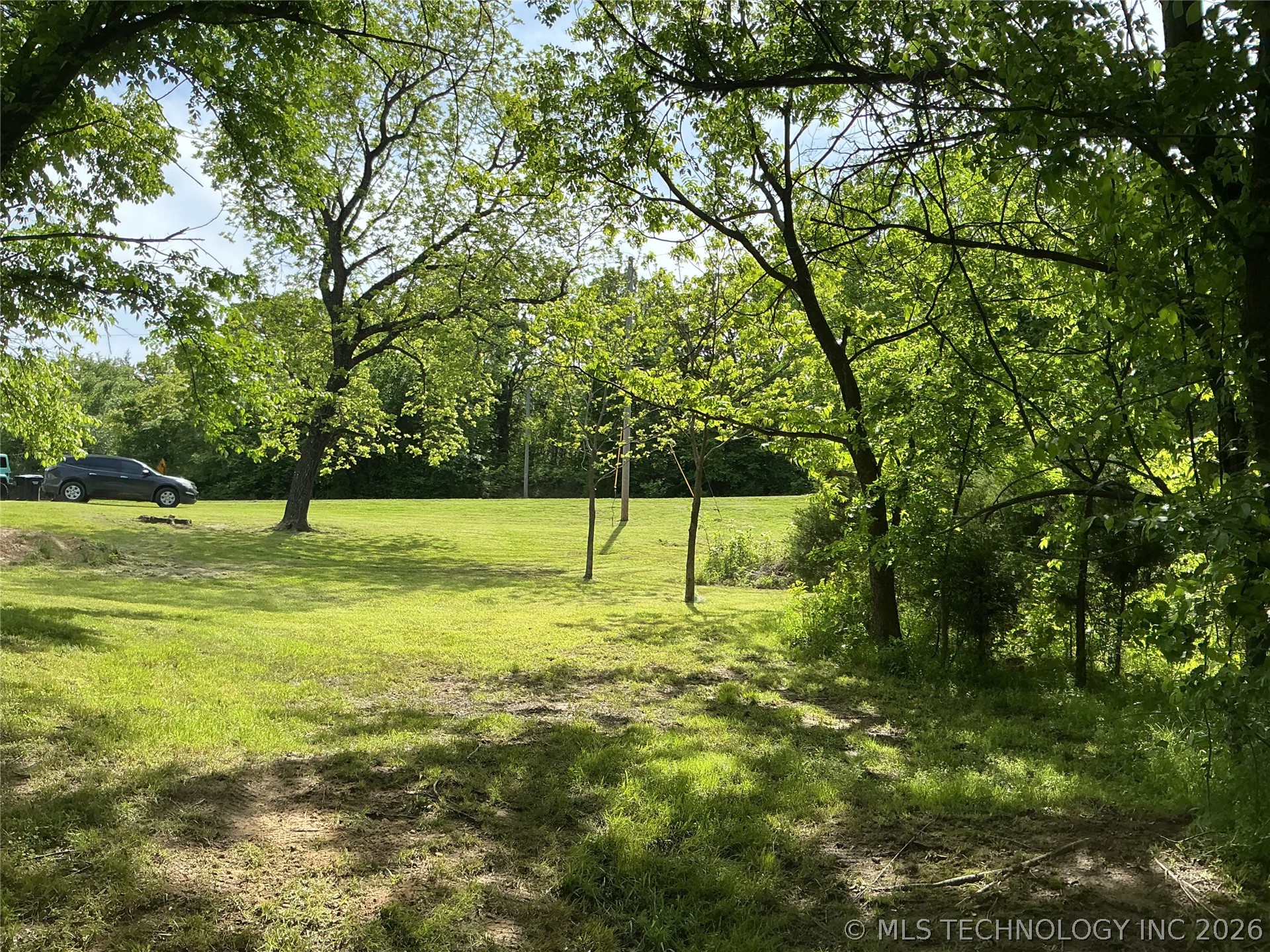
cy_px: 476
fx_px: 1064
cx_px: 635
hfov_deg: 61.7
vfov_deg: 48.2
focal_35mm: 29
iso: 25
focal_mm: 3
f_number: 1.8
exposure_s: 1/804
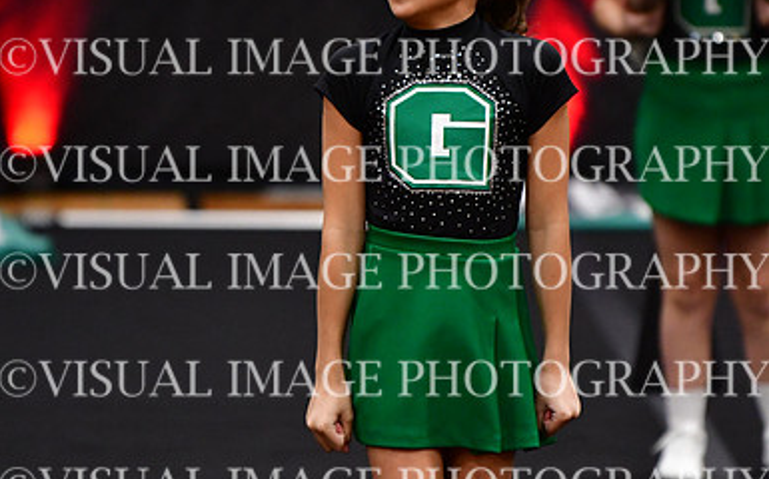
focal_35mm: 438
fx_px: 9173
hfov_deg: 4.8
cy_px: 218
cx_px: 384
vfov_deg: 3.0
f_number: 2.8
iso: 4000
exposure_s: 1/800
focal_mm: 190
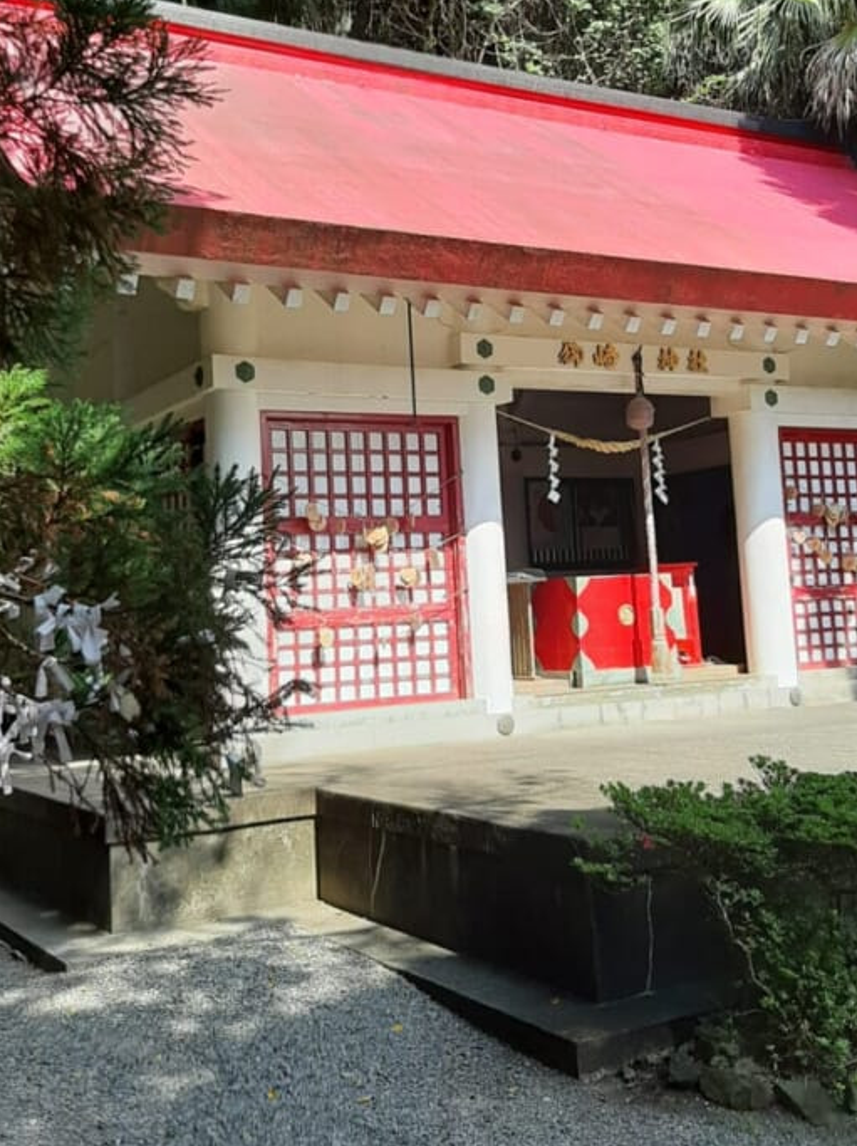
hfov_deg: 36.8
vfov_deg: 47.6
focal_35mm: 39
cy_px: 451
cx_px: 428
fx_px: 1289
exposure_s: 1/917
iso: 40
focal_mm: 3.93
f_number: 1.7
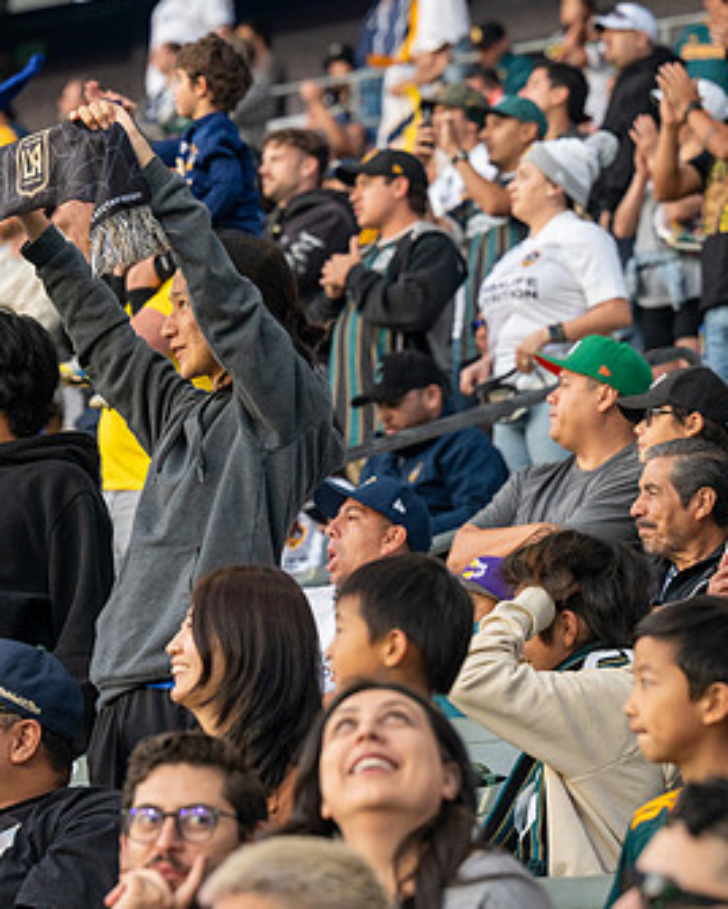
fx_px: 5007
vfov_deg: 10.4
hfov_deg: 8.3
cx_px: 24
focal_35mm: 186
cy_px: 409
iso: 3600
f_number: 4
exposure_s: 1/400
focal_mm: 115
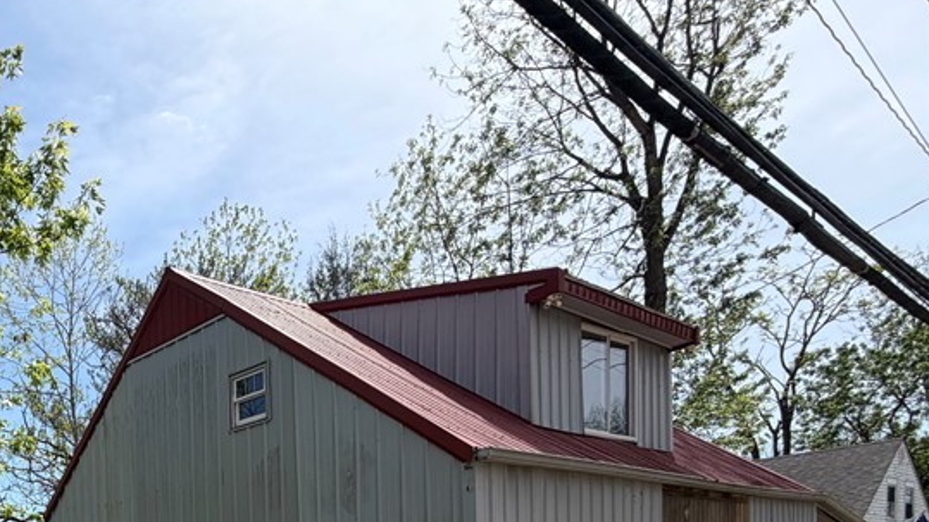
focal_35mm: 29
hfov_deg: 55.2
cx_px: 55
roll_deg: +0.9
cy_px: 637
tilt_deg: -4.4
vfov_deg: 32.6
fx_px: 714
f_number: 2.2
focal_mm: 2.22
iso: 25
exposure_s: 1/770
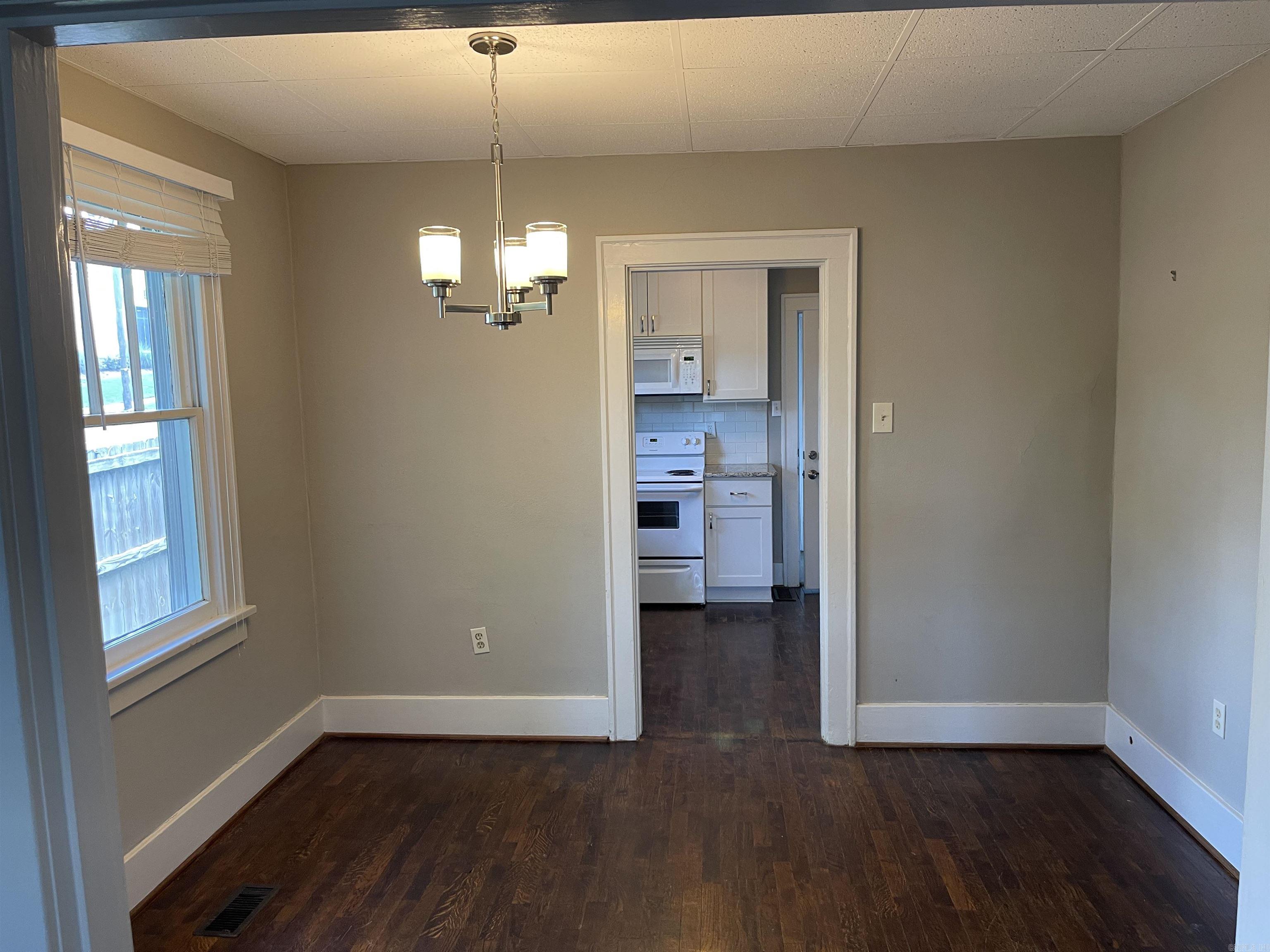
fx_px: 917
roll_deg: +1.2
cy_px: 476
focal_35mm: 25
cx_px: 635
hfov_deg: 69.4
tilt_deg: -7.5
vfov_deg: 54.9
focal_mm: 5.1
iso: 125
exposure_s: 1/60
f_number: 1.6
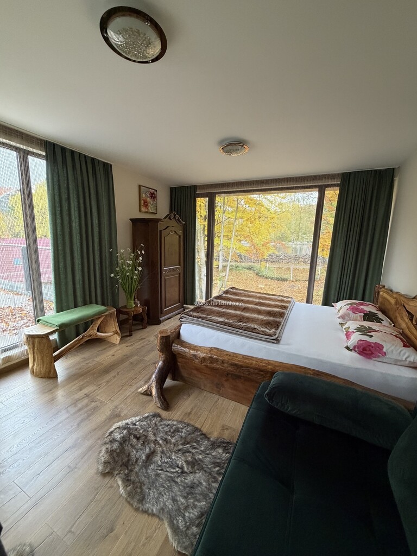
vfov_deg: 102.1
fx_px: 225
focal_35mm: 14
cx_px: 208
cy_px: 278
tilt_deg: -9.3
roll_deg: -1.8
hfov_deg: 85.7
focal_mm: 2.22
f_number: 2.2
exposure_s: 1/60
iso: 320
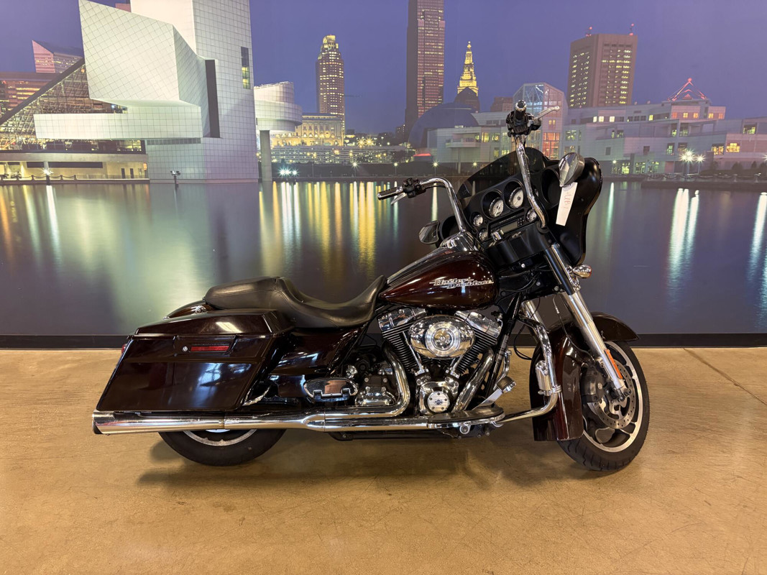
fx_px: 576
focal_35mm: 26
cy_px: 288
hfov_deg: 67.3
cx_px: 384
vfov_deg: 53.1
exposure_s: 1/50
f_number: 1.6
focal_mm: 5.96
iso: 250
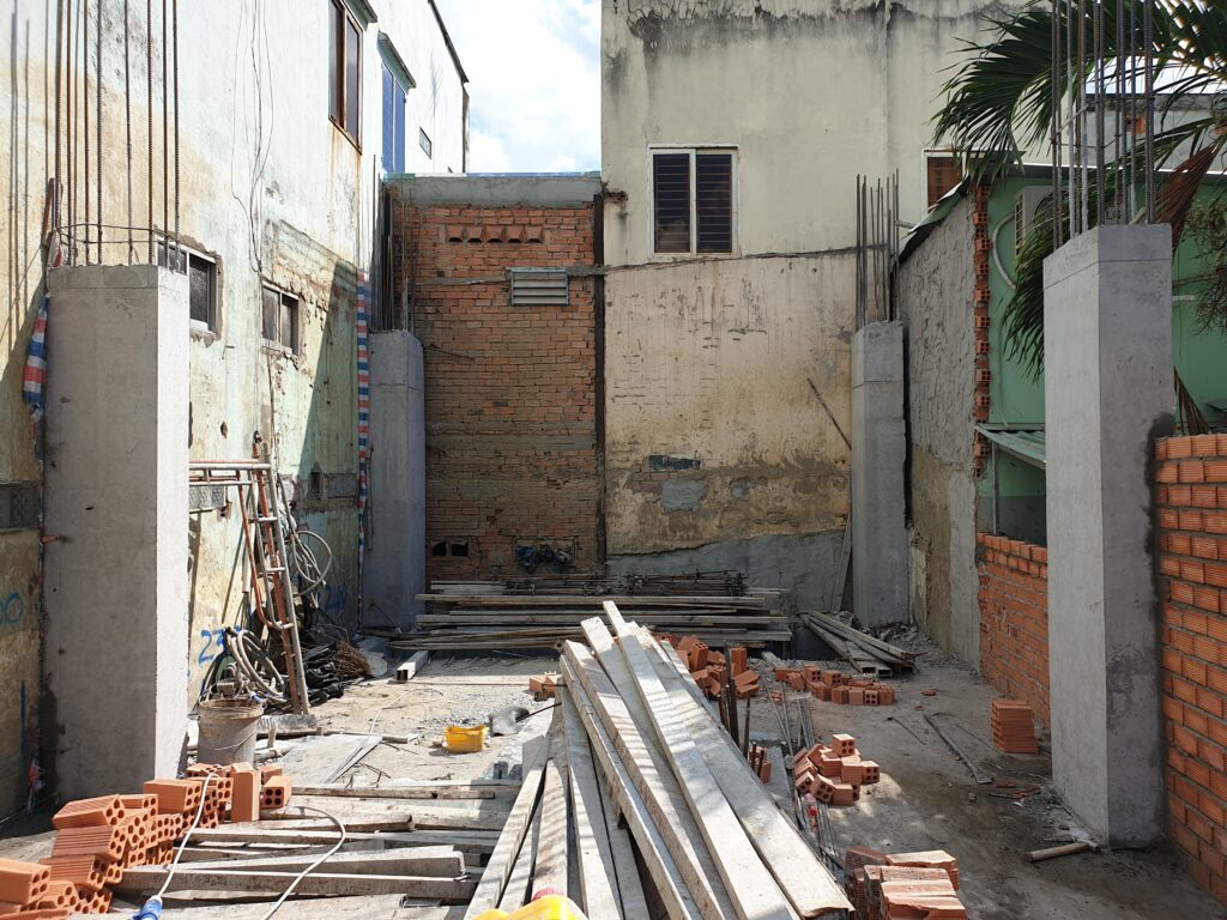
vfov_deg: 53.1
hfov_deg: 67.3
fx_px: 922
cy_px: 460
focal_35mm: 26
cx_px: 614
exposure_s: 1/1328
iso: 50
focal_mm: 4.3
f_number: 2.4
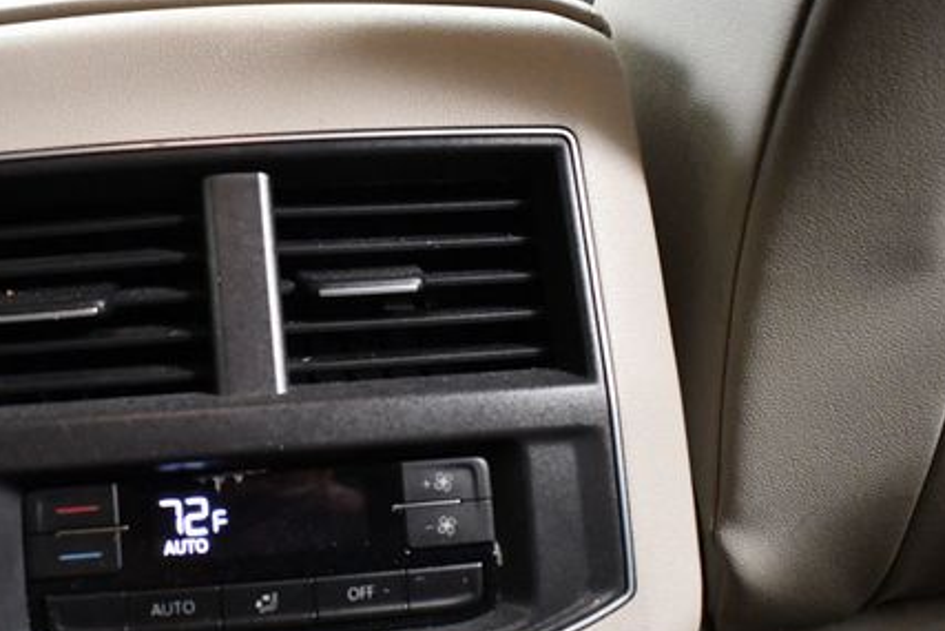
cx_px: 266
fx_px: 1418
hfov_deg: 36.2
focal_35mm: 54
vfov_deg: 25.1
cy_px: 352
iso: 4000
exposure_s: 1/60
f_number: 3.5
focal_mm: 18
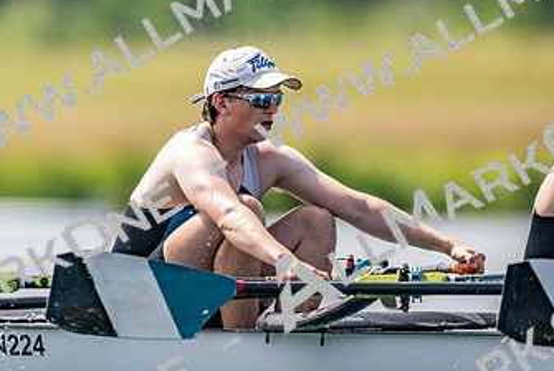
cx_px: 134
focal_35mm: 1038
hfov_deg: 2.0
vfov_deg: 1.3
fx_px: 15987
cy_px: 176
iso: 200
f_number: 4
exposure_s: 1/2500
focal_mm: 600
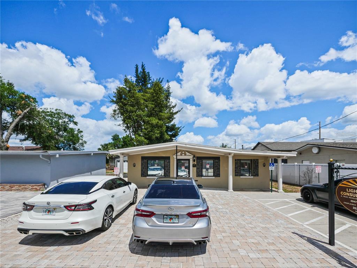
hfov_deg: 102.1
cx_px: 178
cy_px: 134
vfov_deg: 85.7
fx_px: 144
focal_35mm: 14
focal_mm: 7
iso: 200
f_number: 11
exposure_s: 1/2500
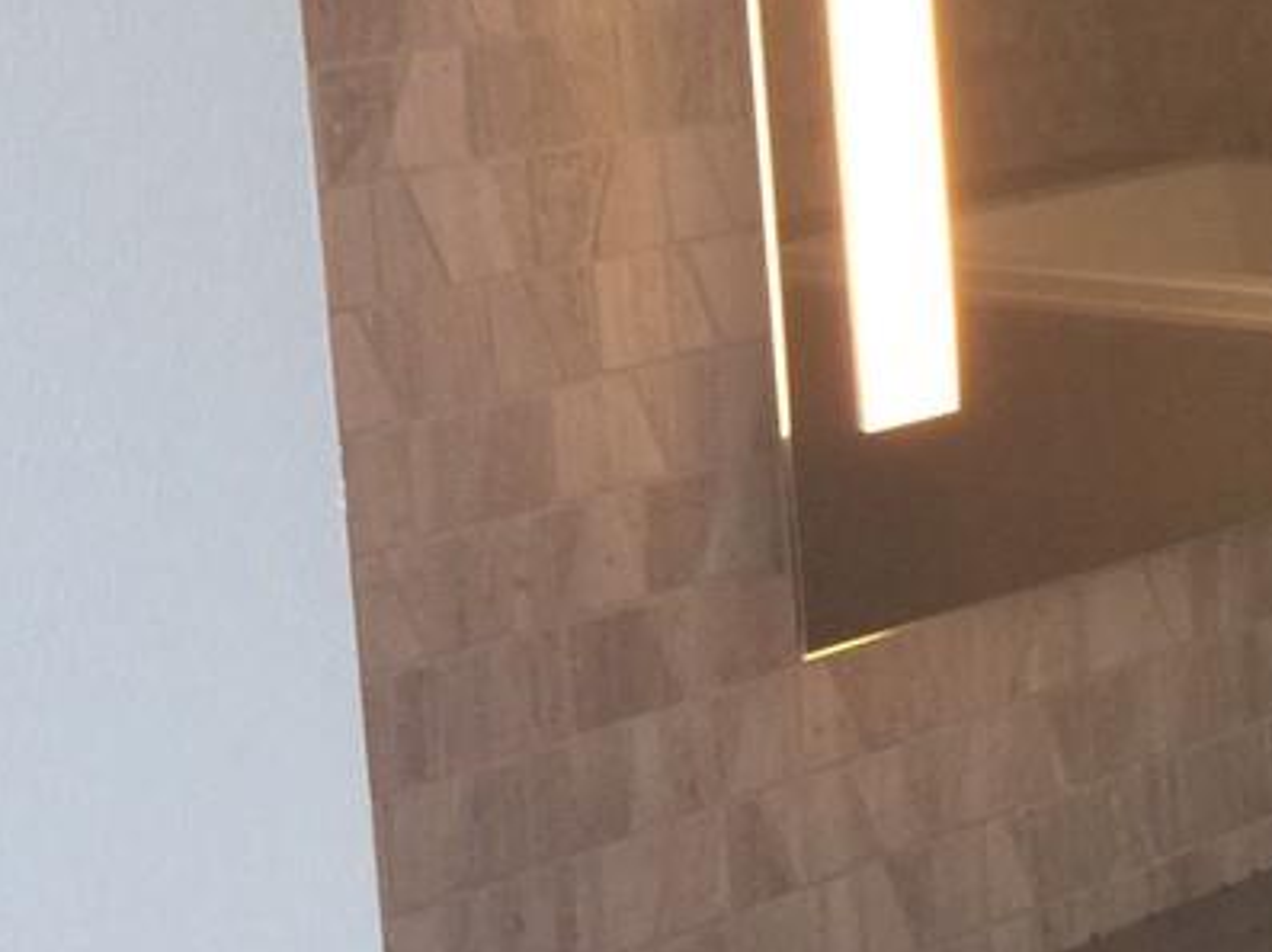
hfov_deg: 14.7
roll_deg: +0.5
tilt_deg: -5.8
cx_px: 2294
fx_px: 4295
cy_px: -93
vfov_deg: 12.4
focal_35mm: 117
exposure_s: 1/30
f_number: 2.2
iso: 50
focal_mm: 4.15
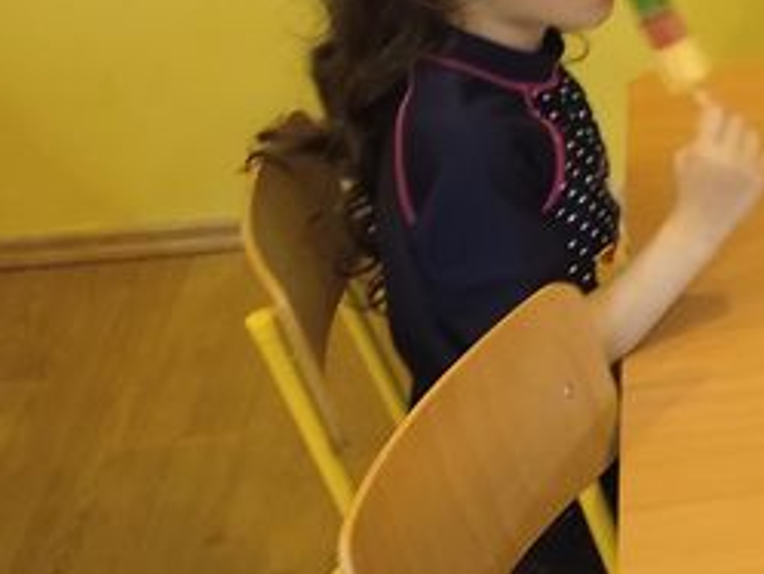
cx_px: 1178
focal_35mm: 90
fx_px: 1987
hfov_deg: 18.9
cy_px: 267
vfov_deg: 16.4
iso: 643
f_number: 2.2
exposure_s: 1/20
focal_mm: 3.43
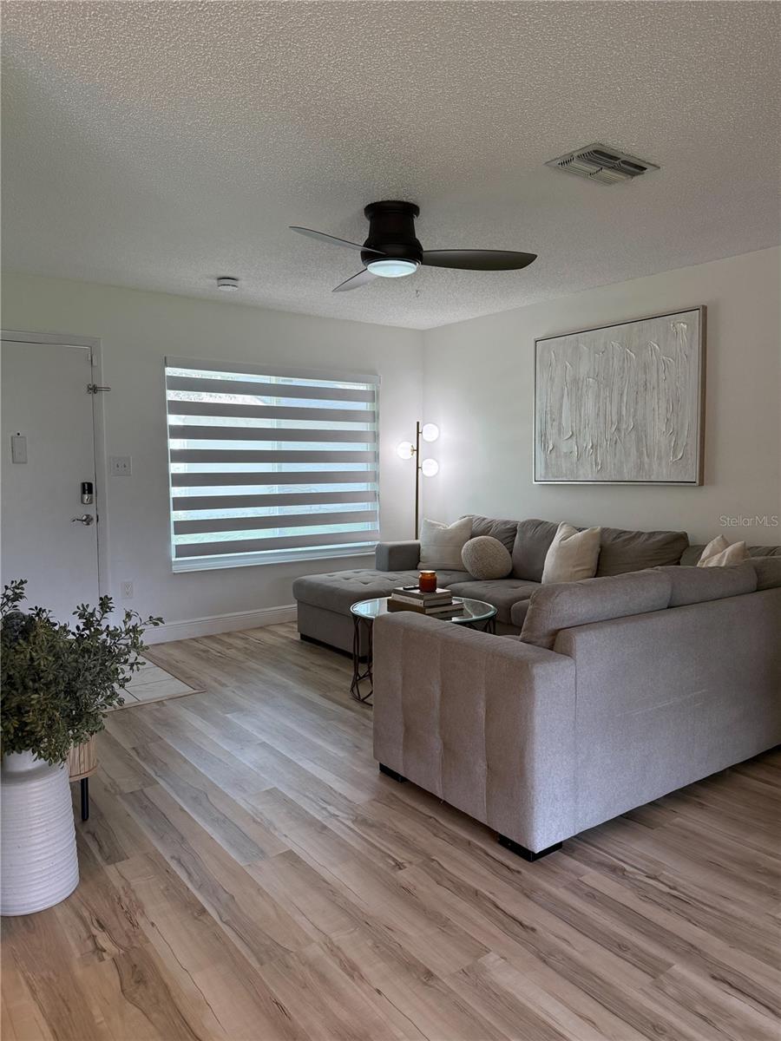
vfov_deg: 71.6
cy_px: 520
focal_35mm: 24
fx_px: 722
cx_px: 390
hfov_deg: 56.8
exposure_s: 1/190
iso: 200
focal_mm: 6.76
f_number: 1.8
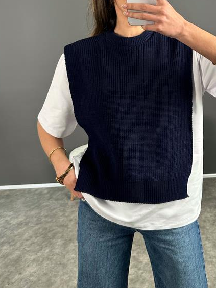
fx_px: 333
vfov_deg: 45.4
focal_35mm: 40
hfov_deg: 35.3
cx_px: 157
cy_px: 78
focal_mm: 6.86
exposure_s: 1/121
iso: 160
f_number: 1.78
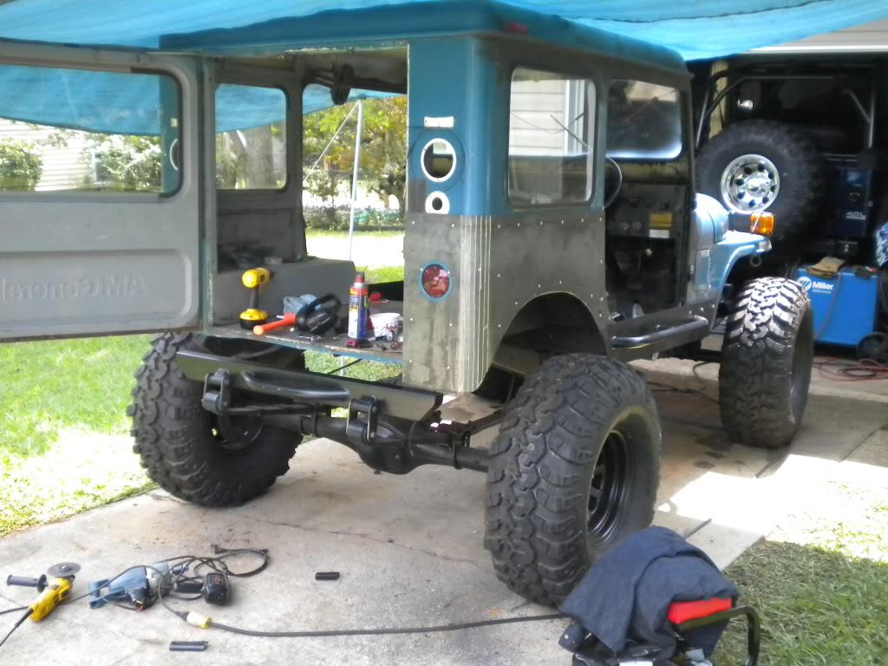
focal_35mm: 41
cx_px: 444
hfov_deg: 45.8
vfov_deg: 35.1
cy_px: 333
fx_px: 1052
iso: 400
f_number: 3.5
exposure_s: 1/473
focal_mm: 7.4
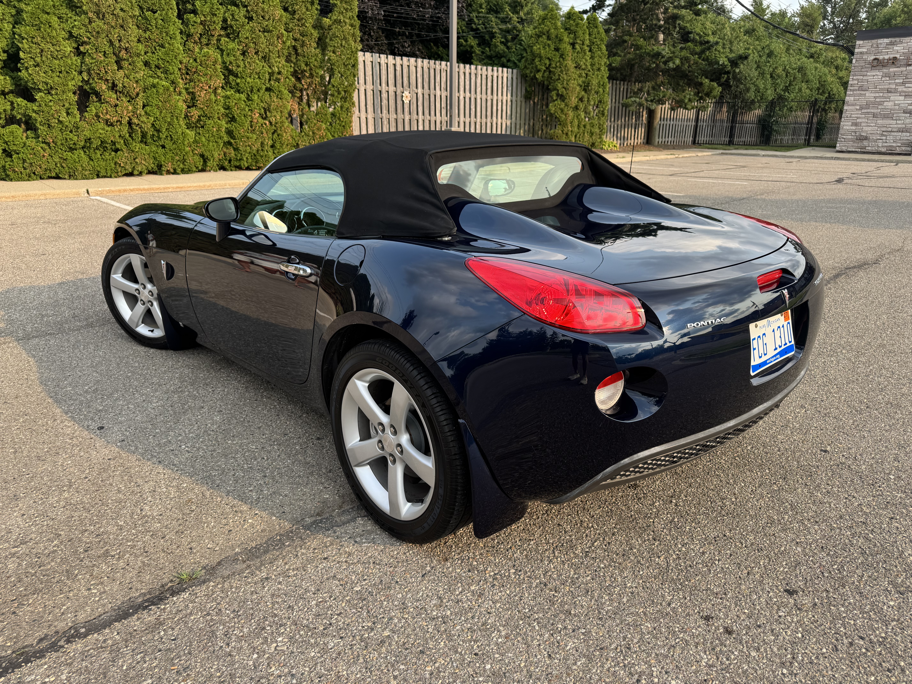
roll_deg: -1.5
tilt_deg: -19.2
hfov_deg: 71.6
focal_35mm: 24
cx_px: 456
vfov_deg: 56.8
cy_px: 342
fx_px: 632
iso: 80
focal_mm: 6.76
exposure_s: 1/888
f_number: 1.78
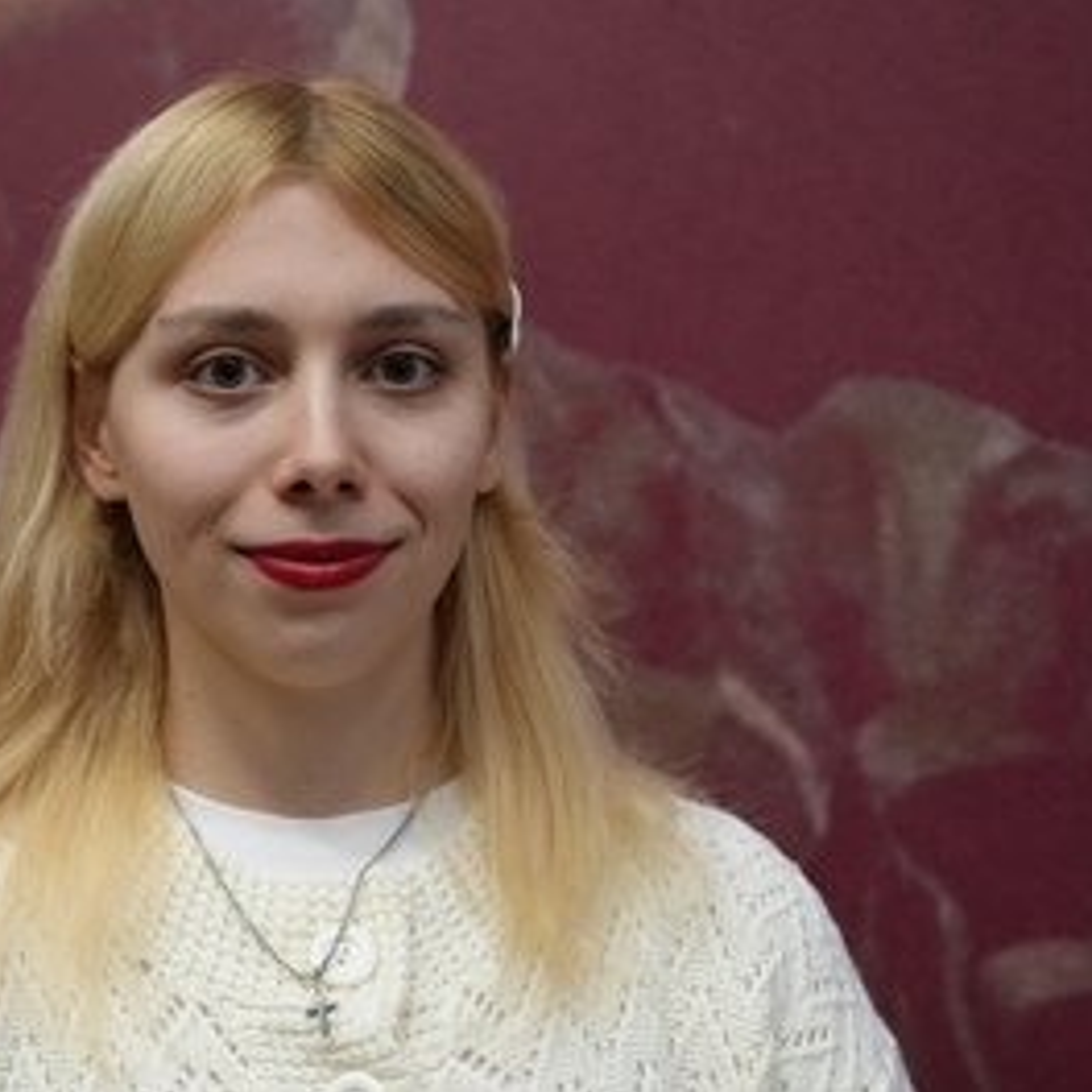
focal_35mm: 63
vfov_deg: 27.3
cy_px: 544
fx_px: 2248
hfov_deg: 27.0
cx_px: 306
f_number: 4
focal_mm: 49
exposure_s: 1/160
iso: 10000
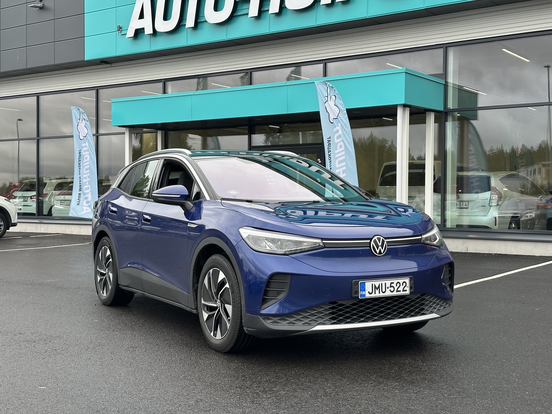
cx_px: 276
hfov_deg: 39.7
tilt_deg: -0.7
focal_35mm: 48
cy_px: 207
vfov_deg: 30.3
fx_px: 765
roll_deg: -0.7
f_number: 1.78
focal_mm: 6.86
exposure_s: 1/371
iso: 64
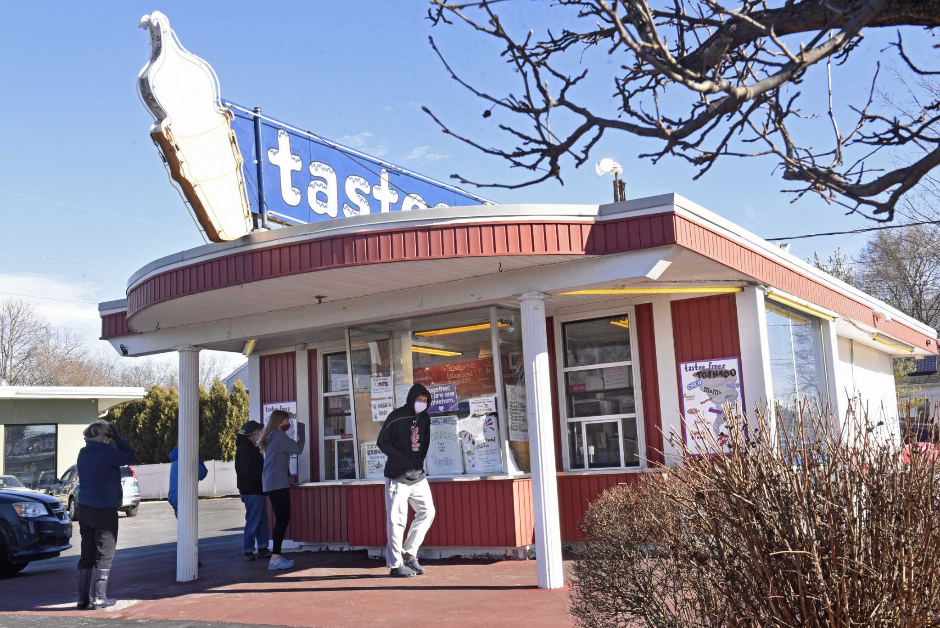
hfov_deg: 50.7
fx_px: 993
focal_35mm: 38
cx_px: 470
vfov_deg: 35.1
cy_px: 314
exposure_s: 1/400
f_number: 14
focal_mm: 38
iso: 1600
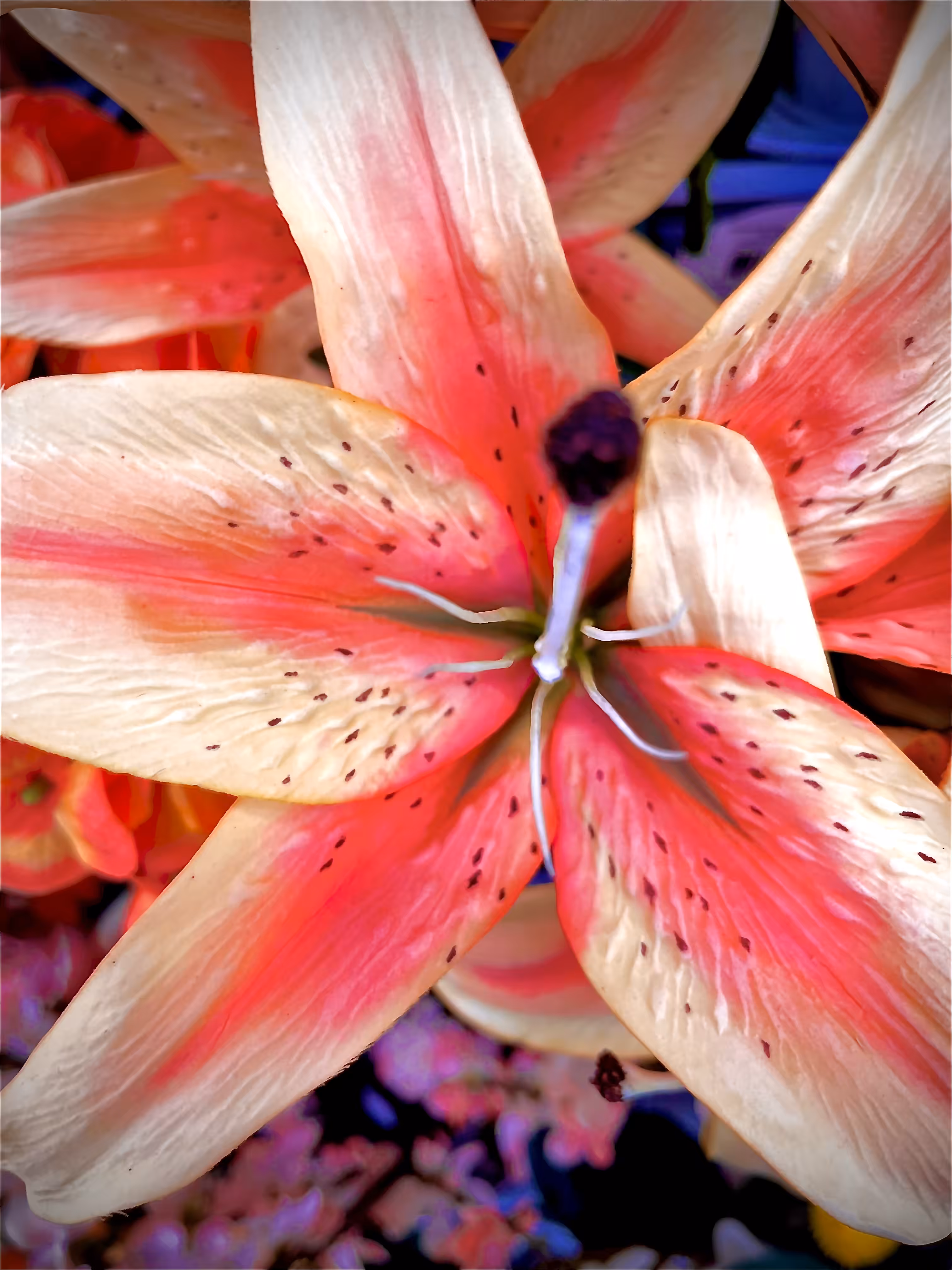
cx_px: 476
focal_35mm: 26
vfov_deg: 67.3
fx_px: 953
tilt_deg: -56.5
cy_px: 635
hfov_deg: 53.1
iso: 80
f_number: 1.6
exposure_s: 1/60
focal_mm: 5.1
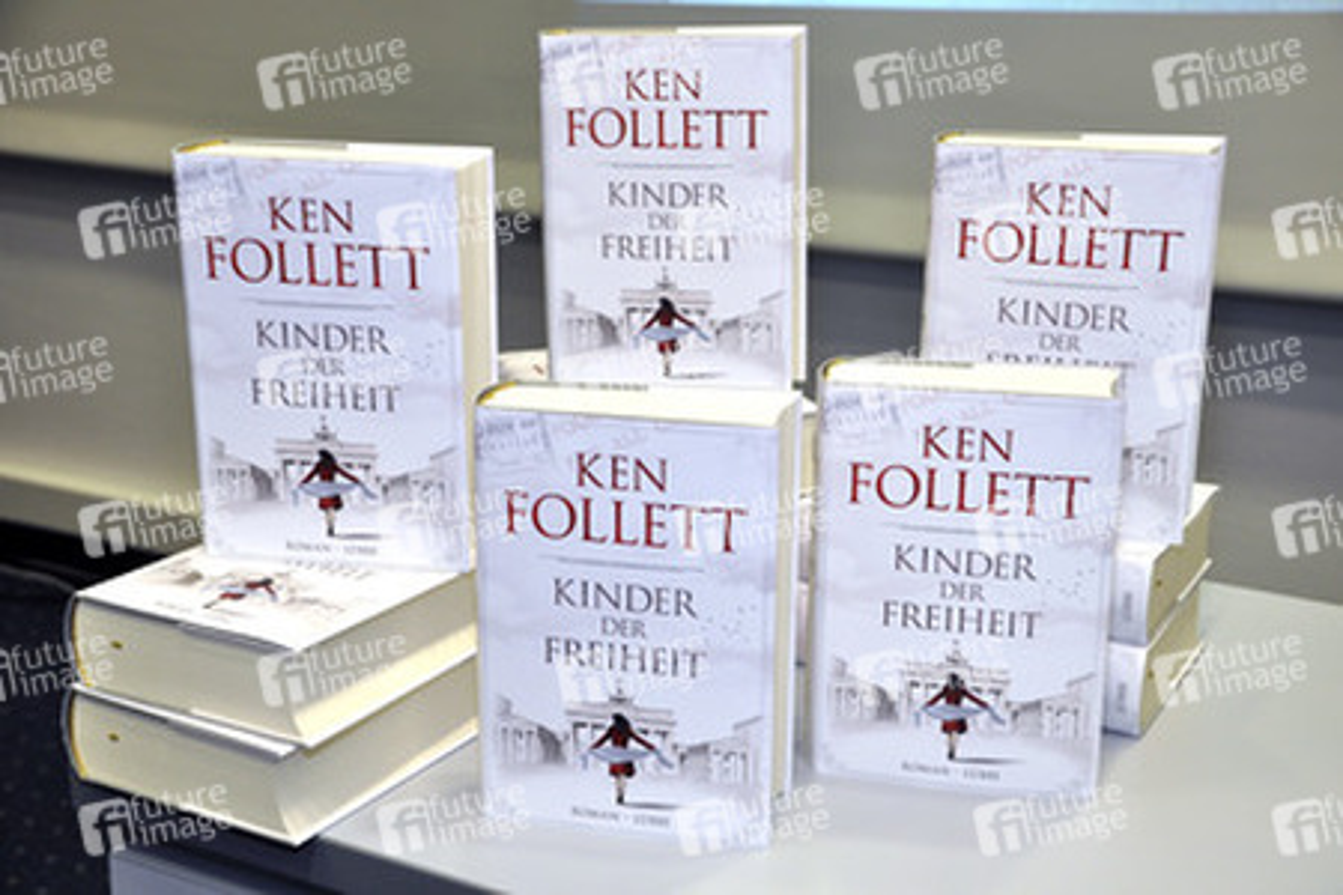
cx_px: 672
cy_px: 448
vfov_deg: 28.1
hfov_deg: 41.1
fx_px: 1791
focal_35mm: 48
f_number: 4.2
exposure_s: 1/60
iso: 500
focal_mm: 32
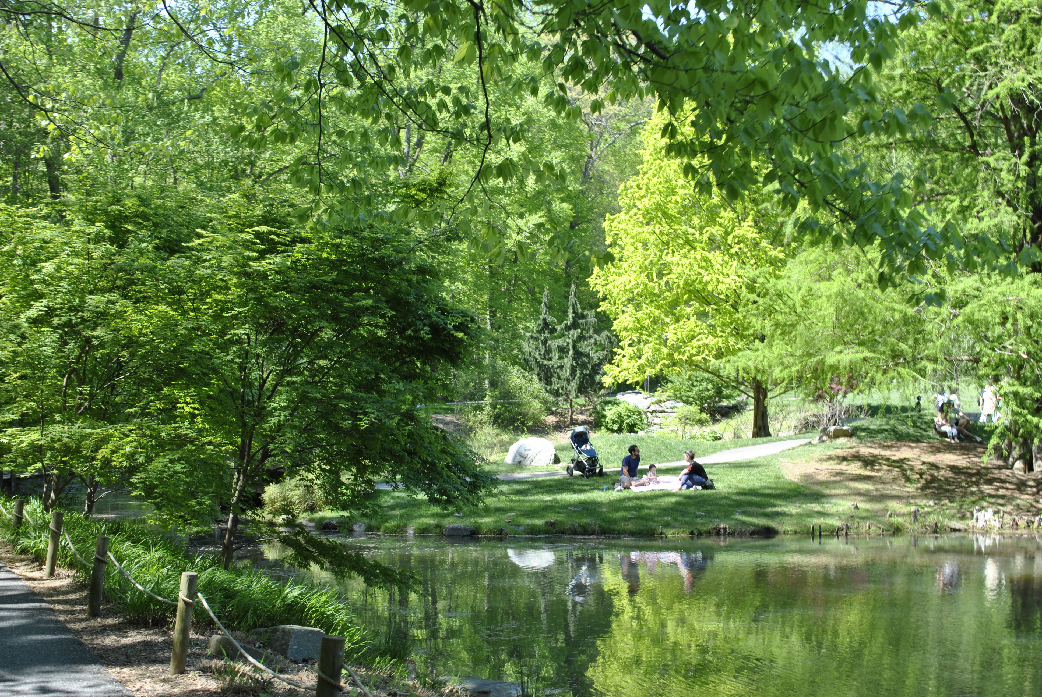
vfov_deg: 28.2
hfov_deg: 41.1
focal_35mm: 48
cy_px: 348
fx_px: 1391
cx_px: 521
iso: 140
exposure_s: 1/60
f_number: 8
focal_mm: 32
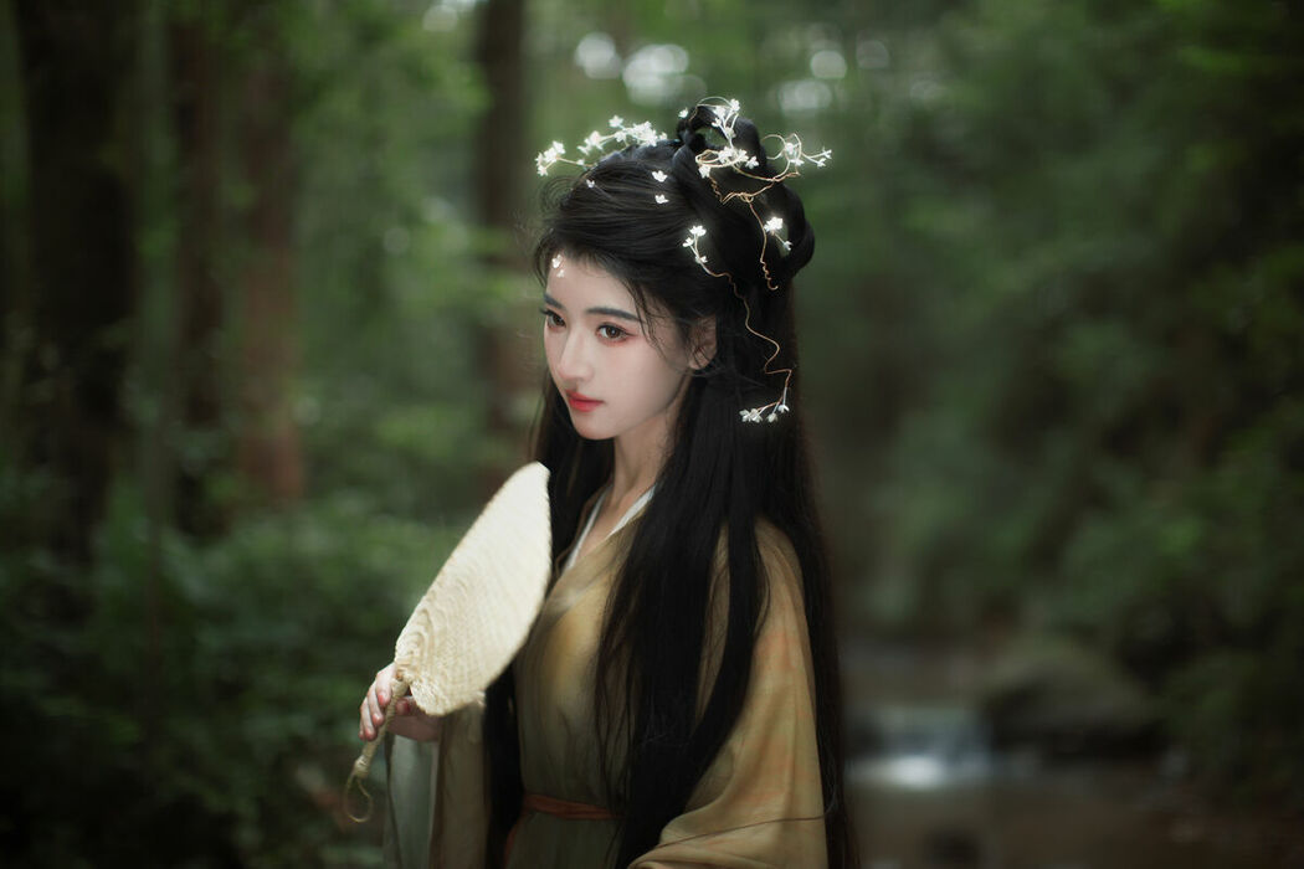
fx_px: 1775
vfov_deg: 27.5
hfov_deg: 40.3
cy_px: 434
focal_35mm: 49
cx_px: 652
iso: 500
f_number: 1.4
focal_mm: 50
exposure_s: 1/100
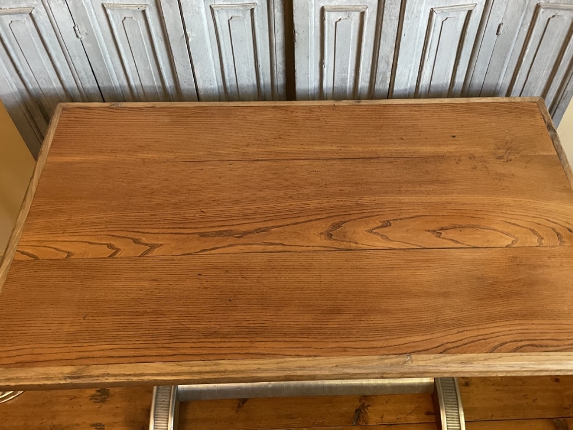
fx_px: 530
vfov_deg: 44.2
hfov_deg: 56.7
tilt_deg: -51.5
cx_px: 309
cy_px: 205
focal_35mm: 32
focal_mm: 4.2
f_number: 1.6
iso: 400
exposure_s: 1/33
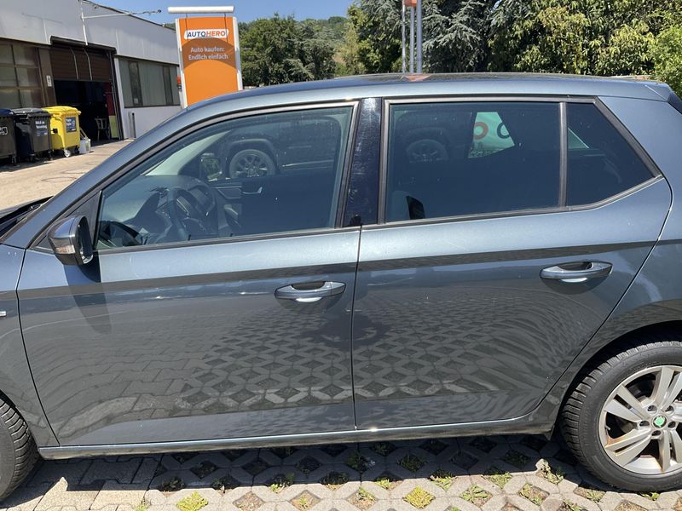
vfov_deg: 48.2
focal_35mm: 29
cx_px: 341
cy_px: 256
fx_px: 571
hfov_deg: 61.7
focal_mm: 3
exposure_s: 1/883
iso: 25
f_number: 1.8
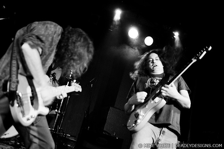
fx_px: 280
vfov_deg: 29.8
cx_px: 112
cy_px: 74
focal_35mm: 45
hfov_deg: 43.7
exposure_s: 1/50
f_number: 1.8
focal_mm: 30
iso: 1000
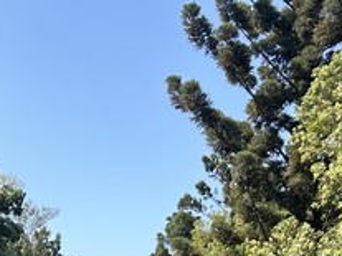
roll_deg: -1.0
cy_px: 377
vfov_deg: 14.2
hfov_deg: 19.9
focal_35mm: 98
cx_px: 79
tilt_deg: +4.9
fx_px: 968
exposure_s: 1/1412
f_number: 1.5
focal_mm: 5.7
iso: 50
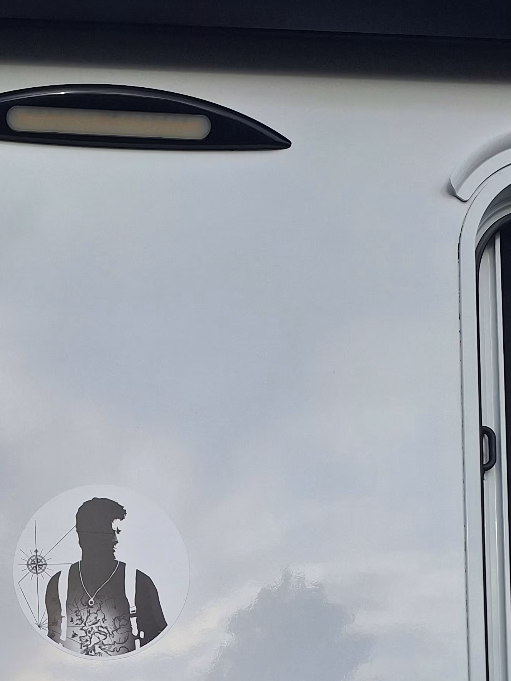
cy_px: 731
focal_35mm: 53
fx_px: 1043
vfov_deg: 32.3
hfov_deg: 26.4
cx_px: 31
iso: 40
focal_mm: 5.54
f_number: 1.8
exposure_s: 1/1035
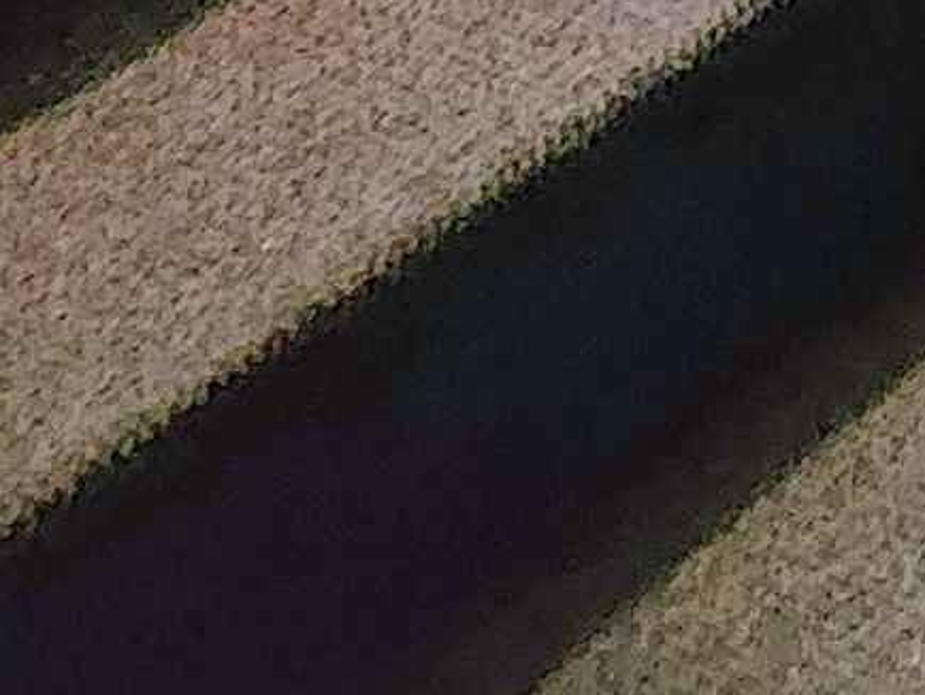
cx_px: 1518
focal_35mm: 92
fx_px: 2460
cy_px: -1676
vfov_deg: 9.7
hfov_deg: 18.1
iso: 1000
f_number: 2.2
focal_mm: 2.2
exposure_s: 1/24
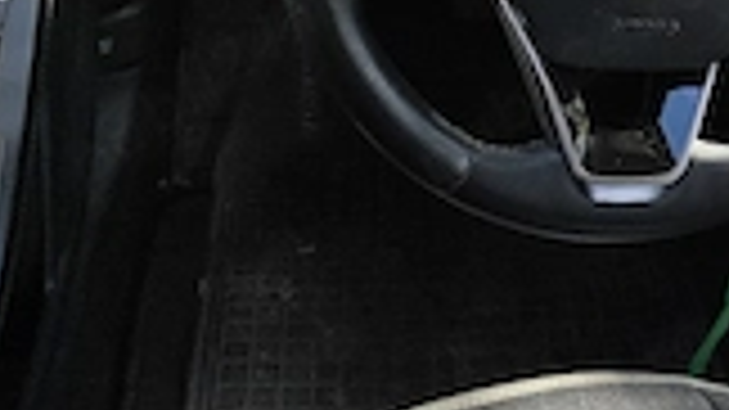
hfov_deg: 32.2
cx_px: 652
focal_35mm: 62
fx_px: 1198
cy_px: -221
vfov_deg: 17.3
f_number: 1.7
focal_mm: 6.3
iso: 40
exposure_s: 1/370
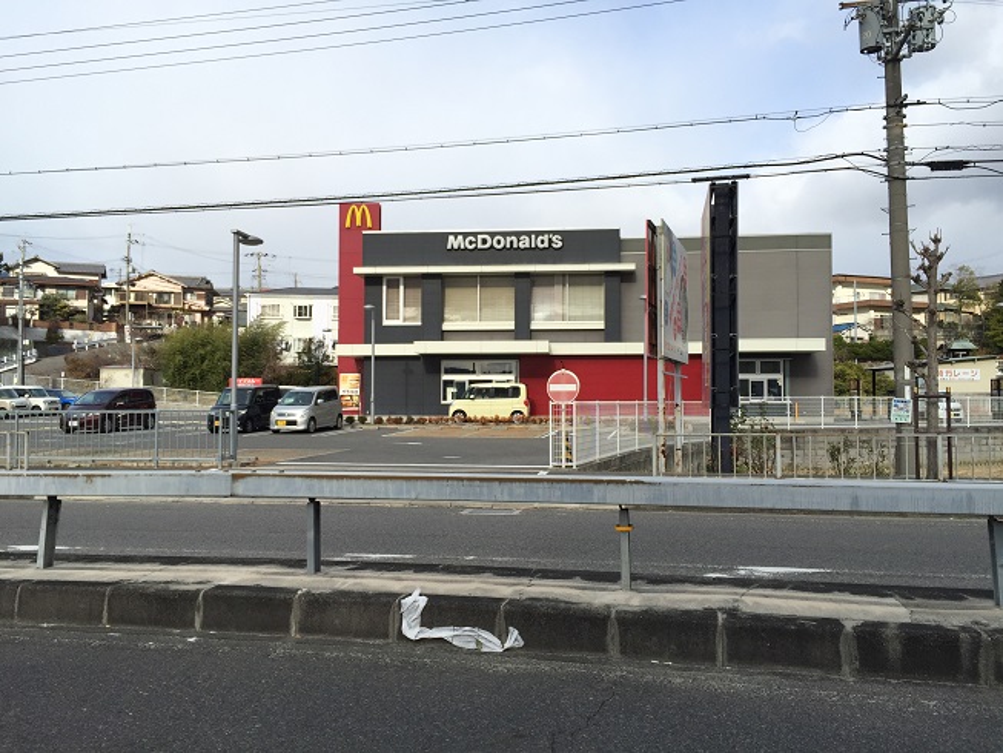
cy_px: 376
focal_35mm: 29
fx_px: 840
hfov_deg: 61.7
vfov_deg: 48.2
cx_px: 502
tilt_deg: +2.3
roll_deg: -0.9
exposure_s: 1/1412
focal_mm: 4.15
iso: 32
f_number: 2.2
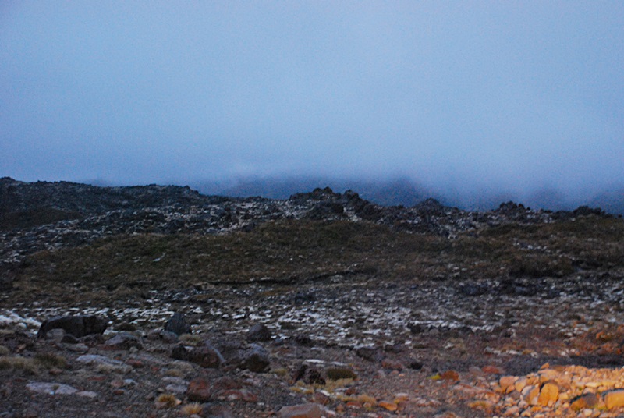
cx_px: 312
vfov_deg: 22.7
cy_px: 209
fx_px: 1042
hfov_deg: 33.4
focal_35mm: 60
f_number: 5.6
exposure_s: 1/4
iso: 1600
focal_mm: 40
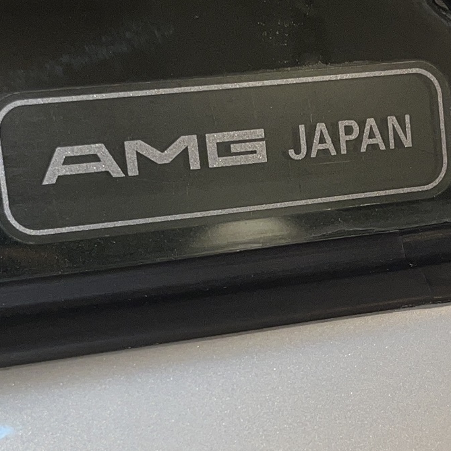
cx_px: 236
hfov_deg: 38.3
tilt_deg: -26.0
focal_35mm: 44
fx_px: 649
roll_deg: -2.9
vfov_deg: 38.2
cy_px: 189
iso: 32
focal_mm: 5.1
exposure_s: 1/74
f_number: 1.6
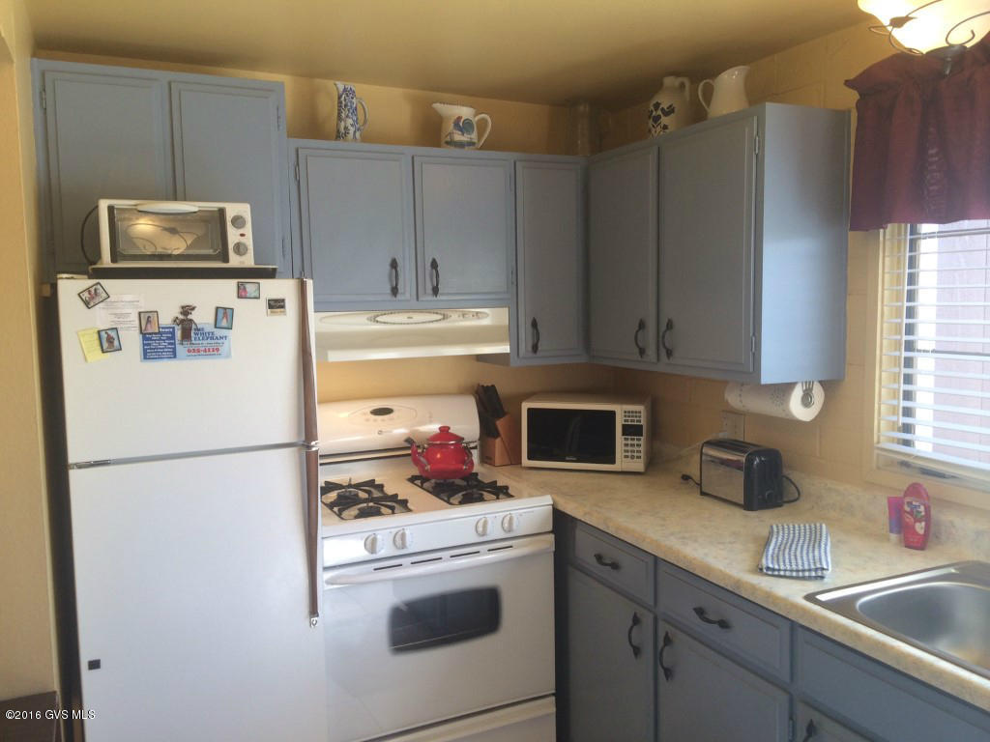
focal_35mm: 30
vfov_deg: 46.8
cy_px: 371
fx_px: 858
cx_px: 495
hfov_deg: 60.0
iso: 40
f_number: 2.2
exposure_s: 1/60
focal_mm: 4.12
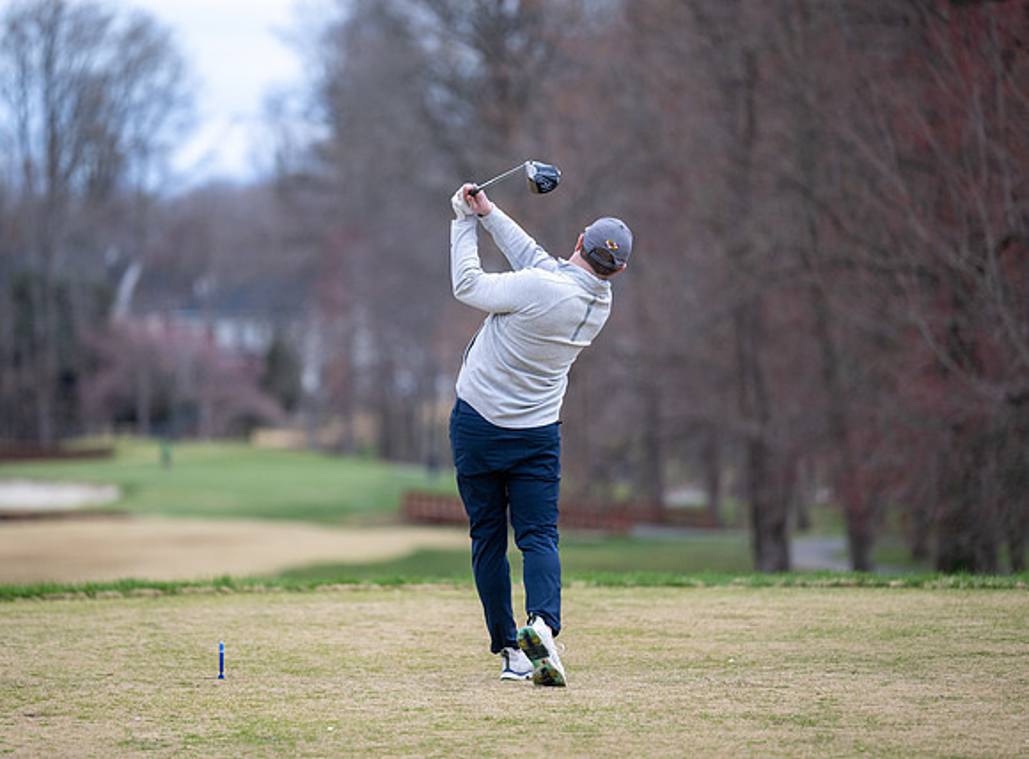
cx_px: 440
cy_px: 366
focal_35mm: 213
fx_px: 6304
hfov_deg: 9.3
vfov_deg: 6.9
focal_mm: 190
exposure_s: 1/5000
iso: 560
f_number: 2.8
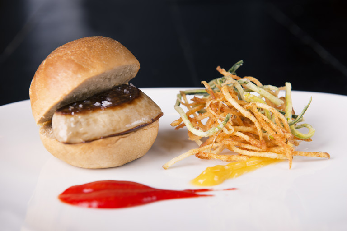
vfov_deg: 19.5
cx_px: 174
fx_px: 675
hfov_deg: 28.8
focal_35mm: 70
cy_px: 116
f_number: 6.3
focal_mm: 70
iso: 100
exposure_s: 1/125
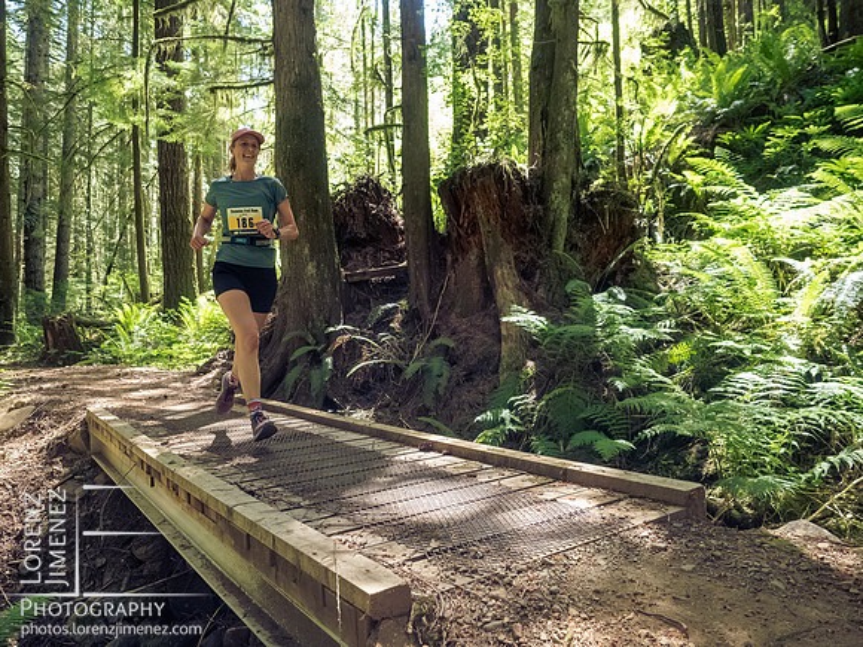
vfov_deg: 54.7
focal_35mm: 25
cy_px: 324
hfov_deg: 69.2
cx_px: 432
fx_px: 626
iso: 5000
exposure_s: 1/1000
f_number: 2.8
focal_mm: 12
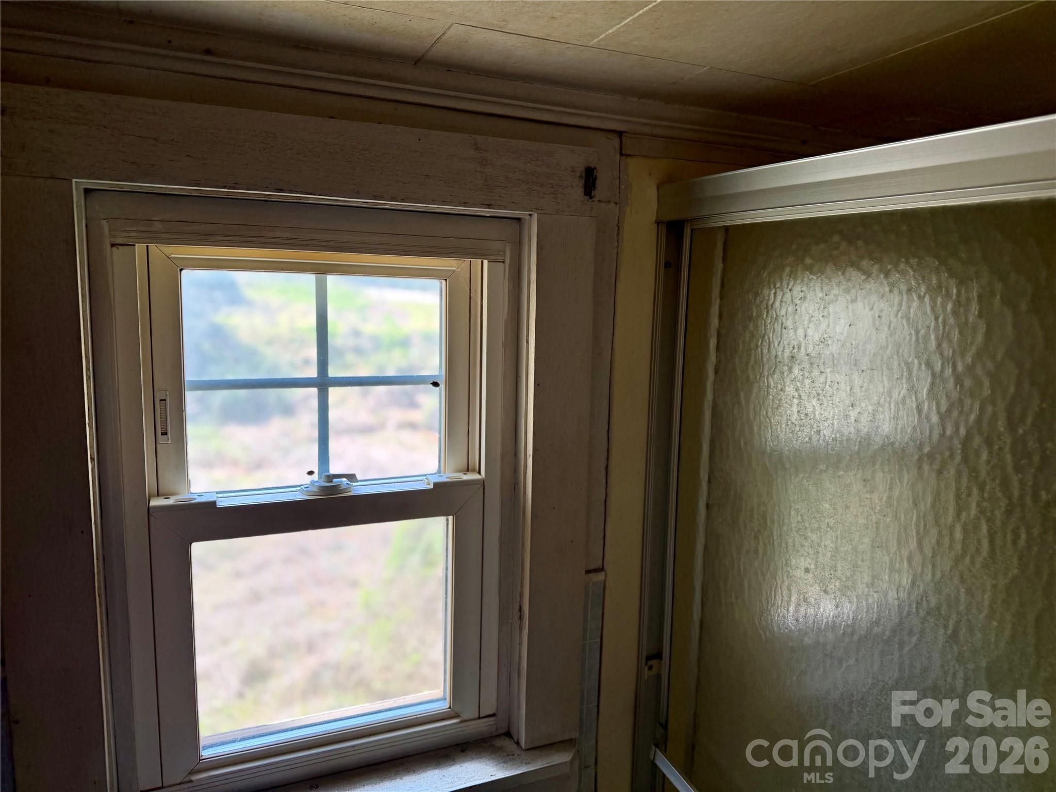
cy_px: 396
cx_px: 528
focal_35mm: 24
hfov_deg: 71.6
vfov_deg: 56.8
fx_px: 732
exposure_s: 1/187
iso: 125
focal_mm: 6.76
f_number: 1.78
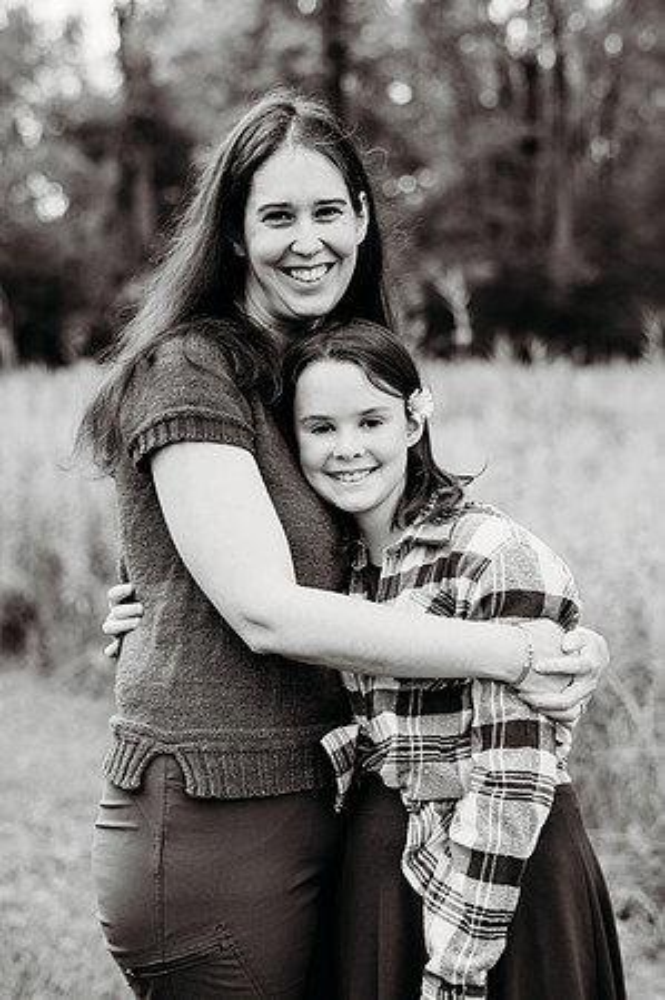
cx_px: 332
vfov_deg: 34.5
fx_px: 1611
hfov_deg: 23.3
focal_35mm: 58
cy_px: 500
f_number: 2.8
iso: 400
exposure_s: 1/250
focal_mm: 58
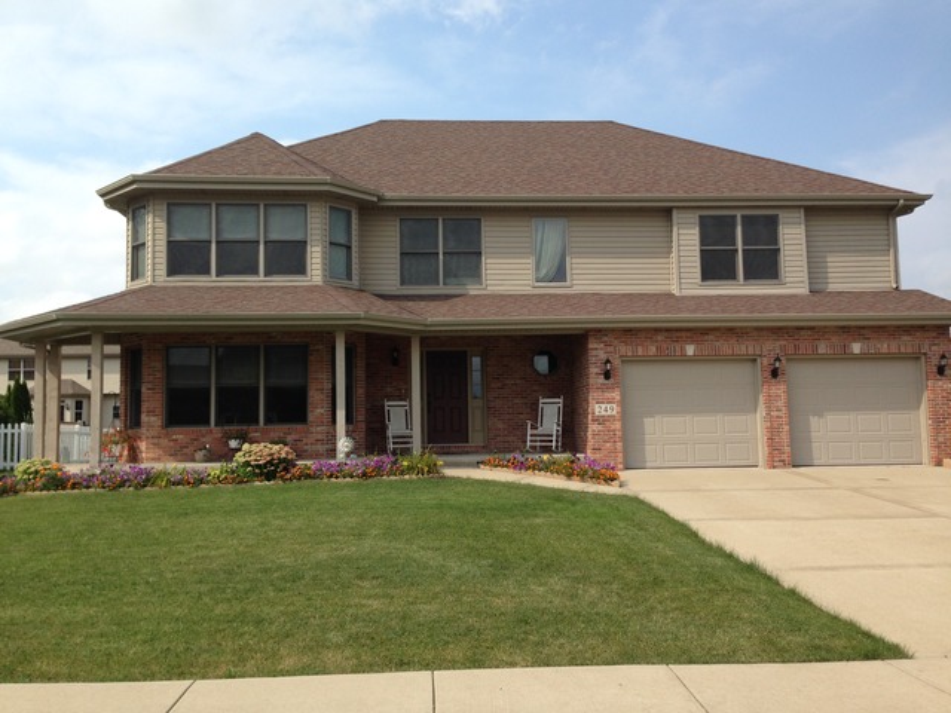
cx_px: 476
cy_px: 356
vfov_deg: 42.9
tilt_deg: +3.8
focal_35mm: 33
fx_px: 907
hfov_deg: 55.4
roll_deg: +1.4
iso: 50
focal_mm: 4.12
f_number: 2.4
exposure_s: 1/1355
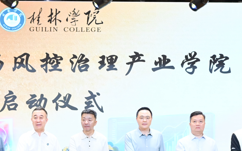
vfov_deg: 11.7
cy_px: 158
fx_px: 732
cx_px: 62
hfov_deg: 18.7
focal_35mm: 111
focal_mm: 44
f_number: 5.3
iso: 1600
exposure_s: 1/125
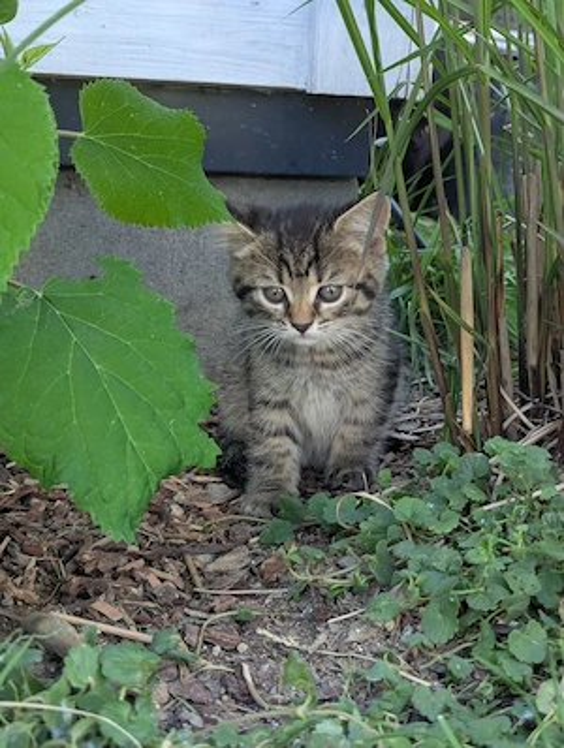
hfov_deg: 30.4
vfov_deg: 39.6
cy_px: 374
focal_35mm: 48
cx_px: 282
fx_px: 1039
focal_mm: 6.81
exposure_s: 1/332
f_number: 1.85
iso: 173
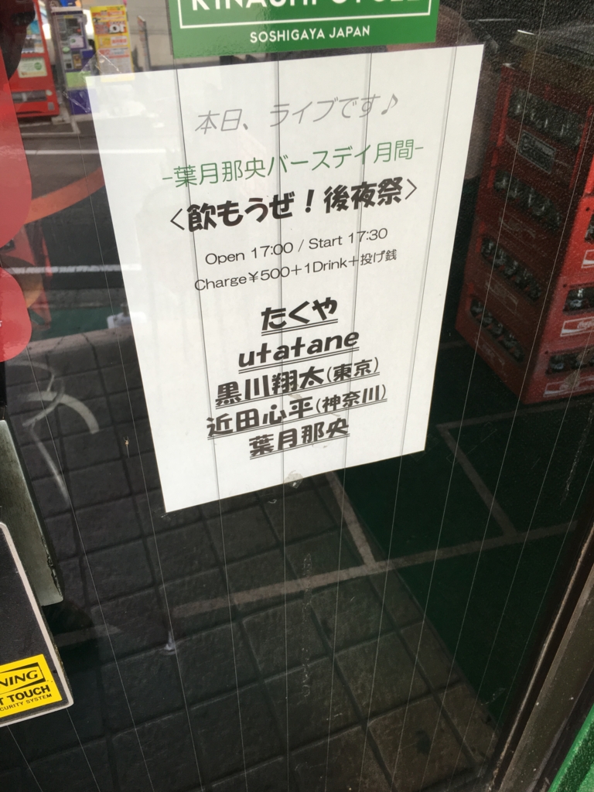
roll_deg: +1.1
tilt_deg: -37.7
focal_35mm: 29
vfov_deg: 61.7
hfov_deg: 48.2
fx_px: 664
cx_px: 297
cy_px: 396
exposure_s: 1/120
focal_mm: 4.15
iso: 40
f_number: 2.2
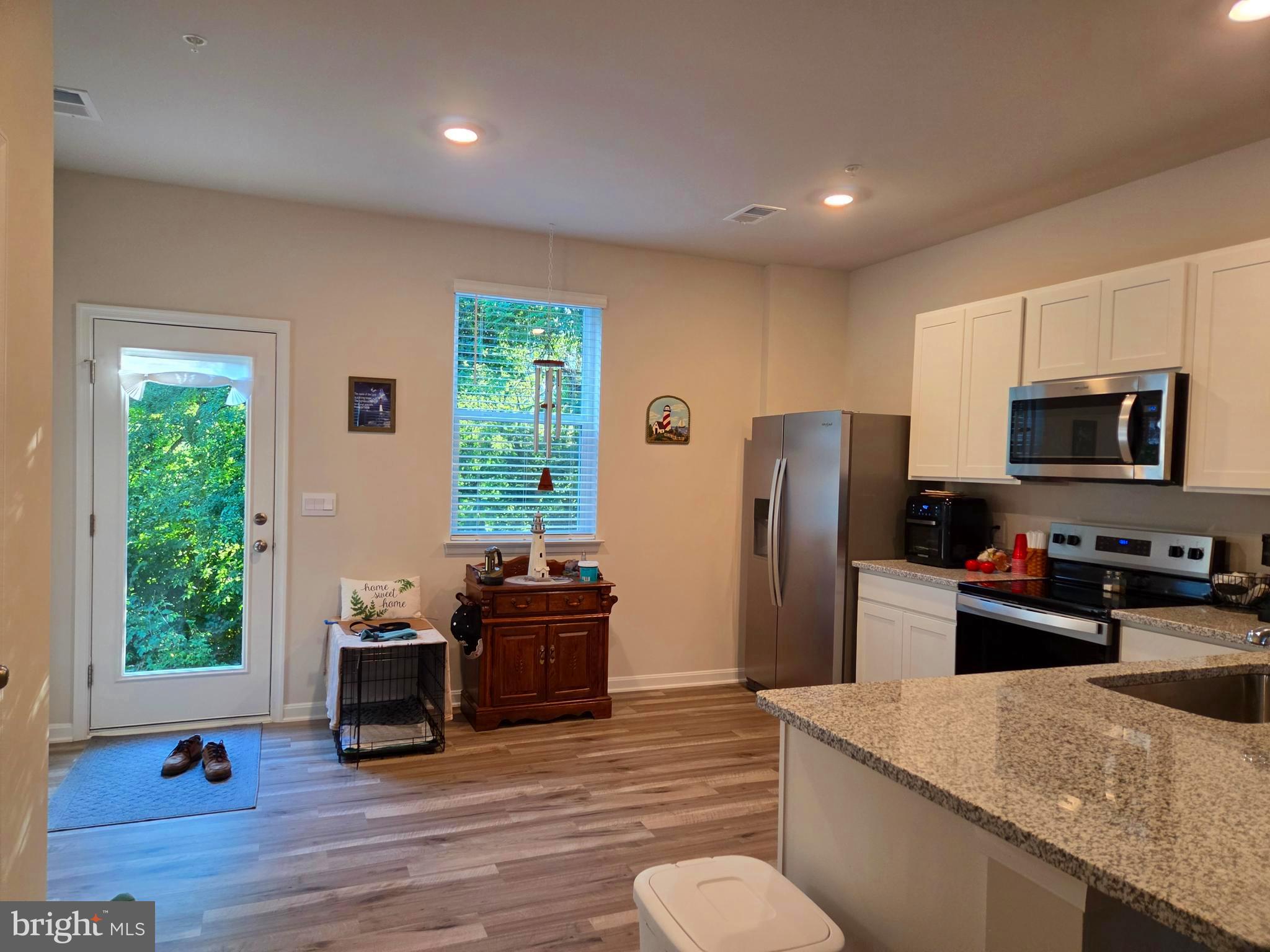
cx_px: 635
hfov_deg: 73.9
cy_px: 476
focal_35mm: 23
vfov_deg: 58.9
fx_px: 844
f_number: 1.8
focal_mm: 5.4
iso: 250
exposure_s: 1/120
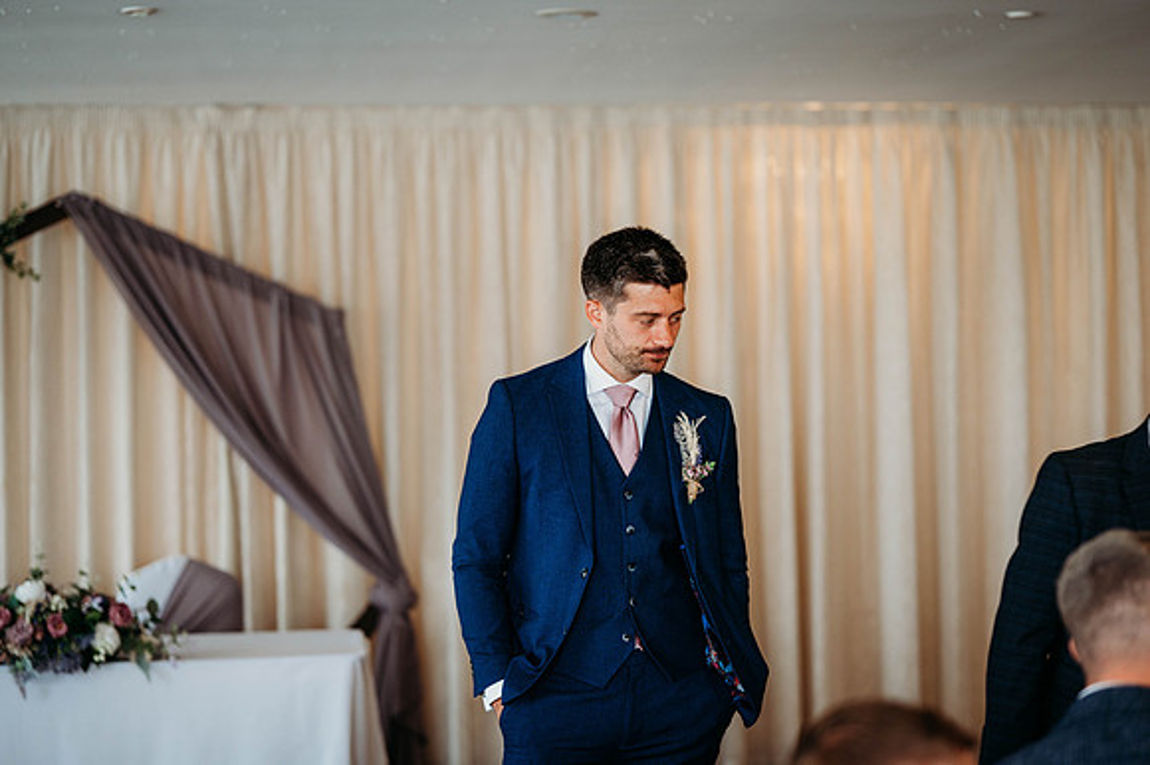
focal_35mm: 85
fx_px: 2714
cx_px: 575
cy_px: 382
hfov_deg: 23.9
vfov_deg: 16.1
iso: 640
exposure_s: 1/200
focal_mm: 85
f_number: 2
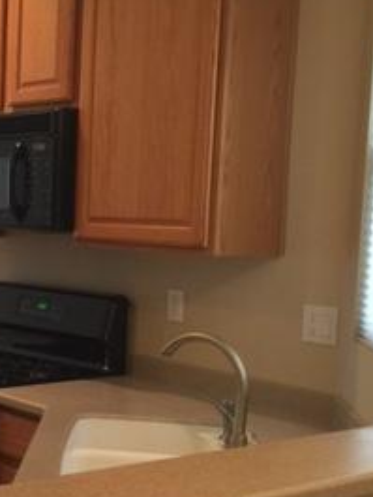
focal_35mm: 70
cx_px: -60
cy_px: 309
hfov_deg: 19.9
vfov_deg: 27.7
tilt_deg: -4.6
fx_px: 1005
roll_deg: -1.5
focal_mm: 4.15
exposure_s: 1/15
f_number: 2.2
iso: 80
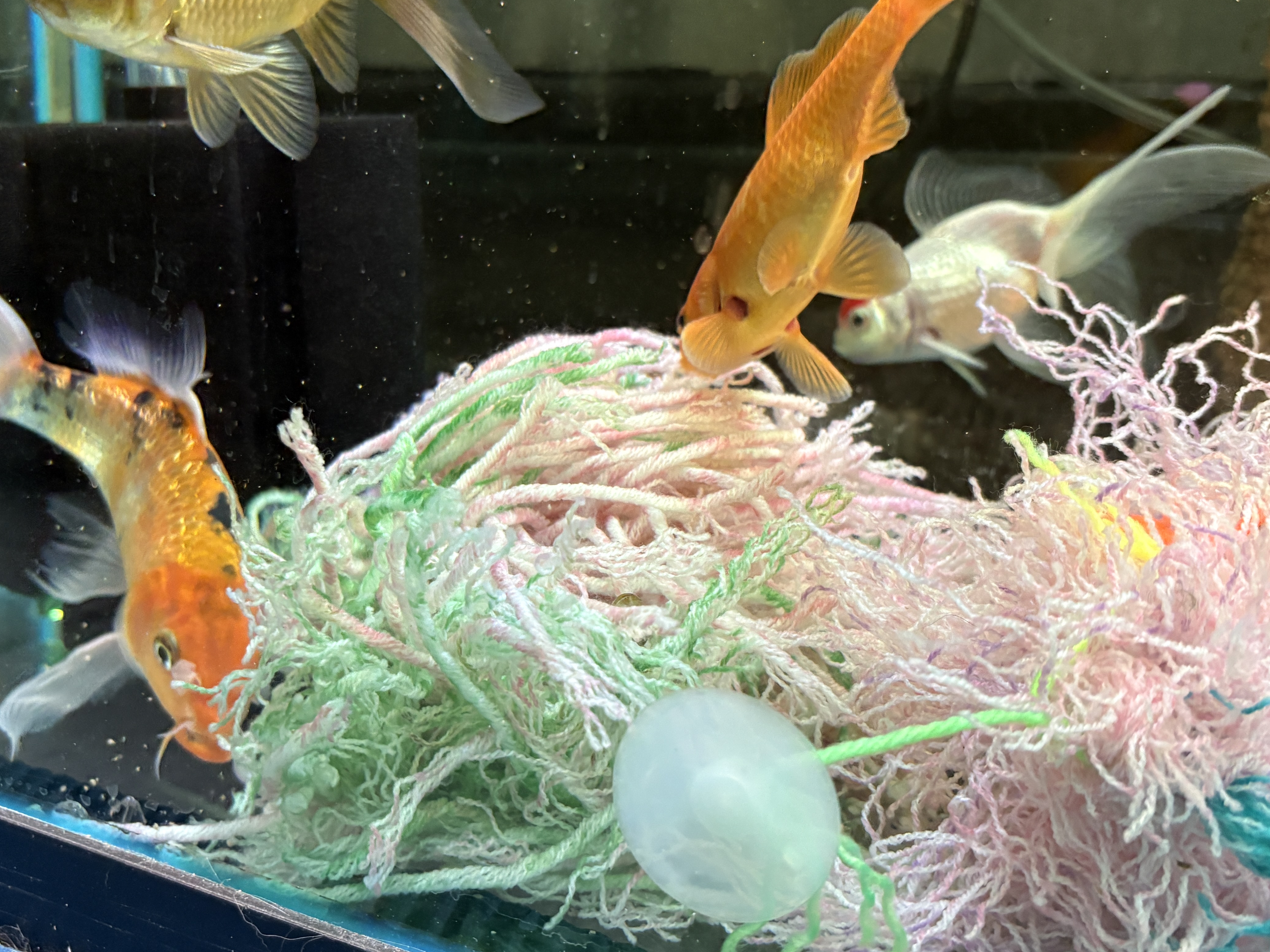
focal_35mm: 36
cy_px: 468
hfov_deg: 51.3
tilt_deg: -12.7
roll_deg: -3.2
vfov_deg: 39.7
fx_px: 1321
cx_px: 607
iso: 320
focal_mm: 5.96
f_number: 1.6
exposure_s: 1/60
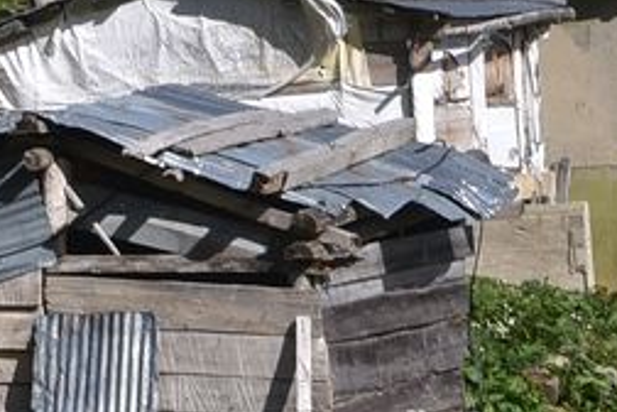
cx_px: -345
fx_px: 4421
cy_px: 185
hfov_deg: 7.8
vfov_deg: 5.3
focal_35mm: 258
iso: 200
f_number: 20
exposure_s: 1/125
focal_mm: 50
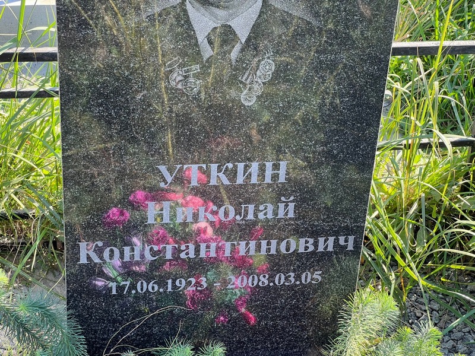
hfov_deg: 25.3
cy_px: 178
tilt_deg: -32.2
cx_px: 238
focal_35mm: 77
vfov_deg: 19.1
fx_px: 1057
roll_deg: -2.9
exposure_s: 1/99
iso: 40
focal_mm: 9
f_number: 2.8
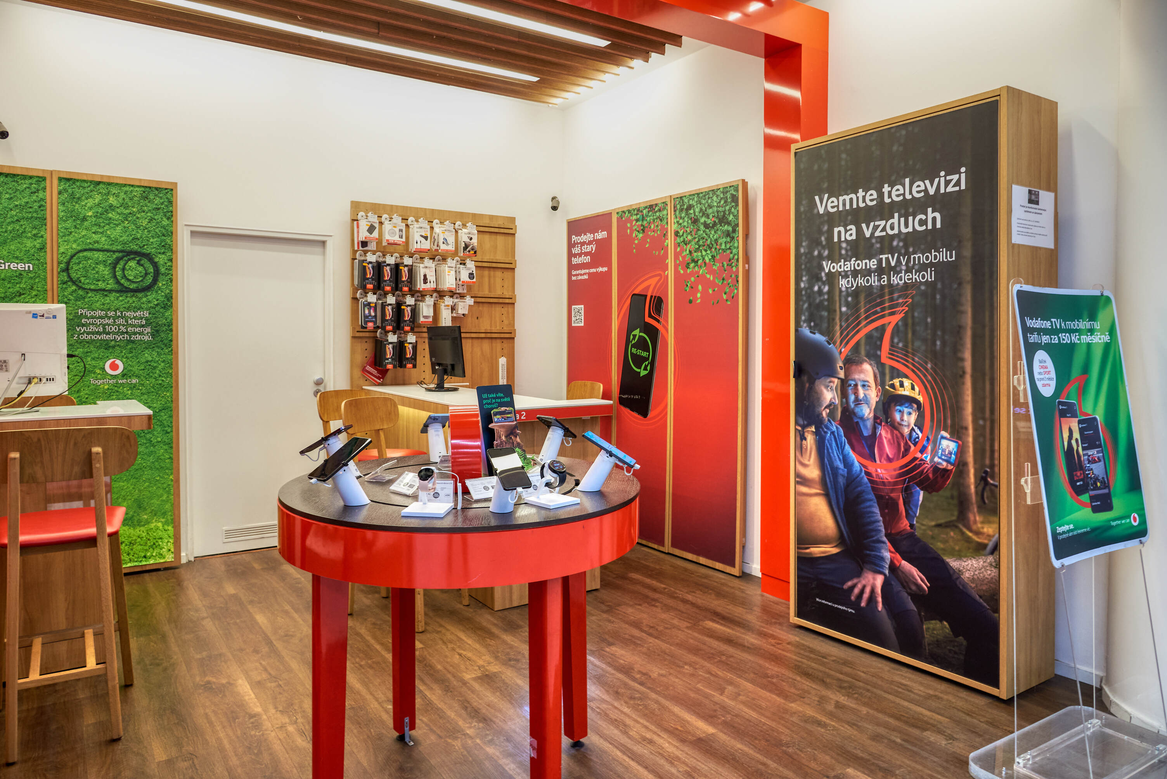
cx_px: 584
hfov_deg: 73.7
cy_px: 390
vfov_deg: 53.2
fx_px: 778
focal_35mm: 24
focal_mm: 24
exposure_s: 1/30
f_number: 7.1
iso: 800
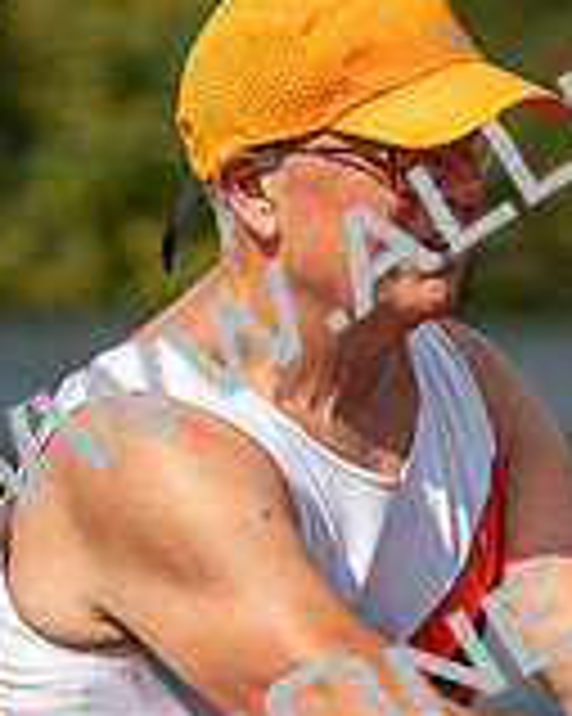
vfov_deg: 2.8
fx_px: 14488
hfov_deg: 2.3
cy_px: 547
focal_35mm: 684
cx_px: 459
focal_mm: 200
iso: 160
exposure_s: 1/1600
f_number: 5.6
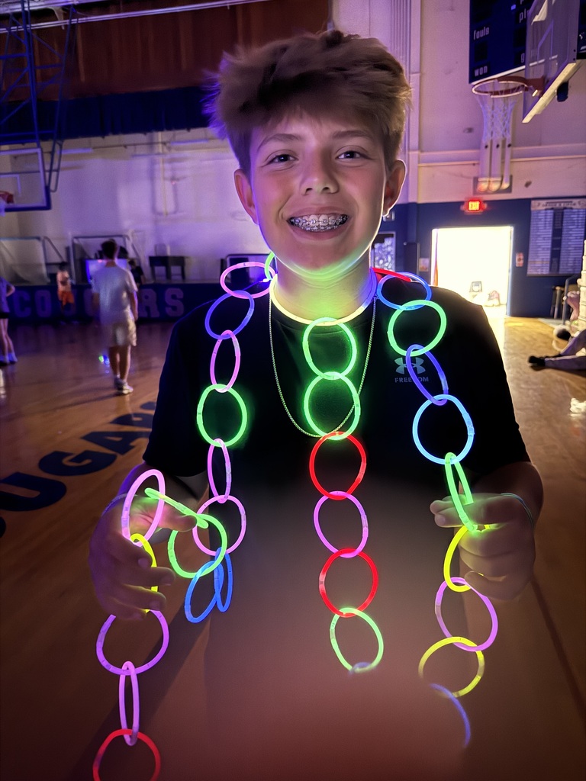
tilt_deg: -13.3
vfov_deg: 71.6
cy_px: 390
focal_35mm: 24
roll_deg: +1.3
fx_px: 542
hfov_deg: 56.8
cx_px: 293
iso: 3200
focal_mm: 6.76
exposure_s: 1/15
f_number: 1.78
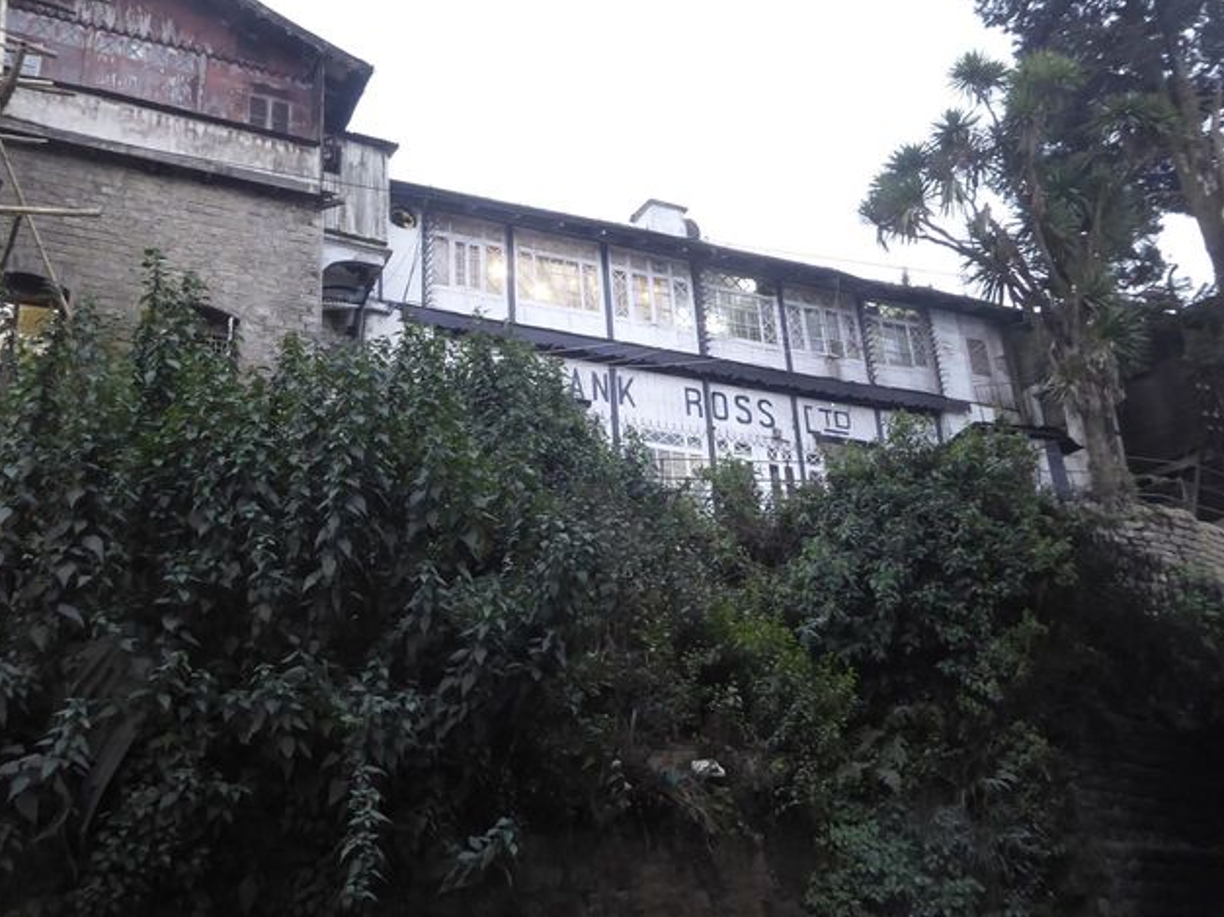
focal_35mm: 37
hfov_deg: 49.9
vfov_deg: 38.7
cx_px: 504
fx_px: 1308
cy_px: 457
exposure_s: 1/13
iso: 400
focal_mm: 5
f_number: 3.5
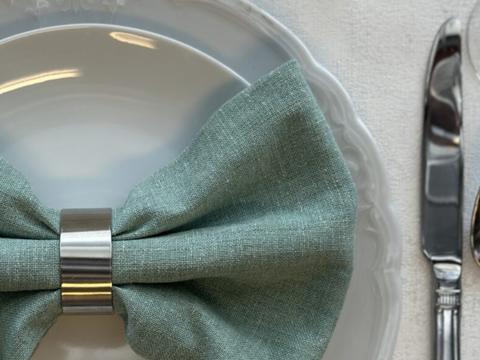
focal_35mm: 94
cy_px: 299
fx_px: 1303
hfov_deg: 20.7
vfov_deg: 15.6
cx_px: 126
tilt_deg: -89.2
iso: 80
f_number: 1.78
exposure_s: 1/246
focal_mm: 6.86
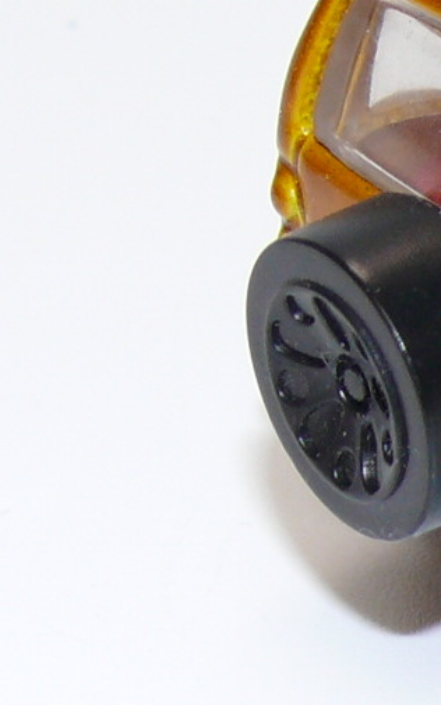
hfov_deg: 3.7
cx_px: 1082
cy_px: 34
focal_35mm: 346
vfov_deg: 6.1
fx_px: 6648
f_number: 4
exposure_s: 1/30
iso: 100
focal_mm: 13.6
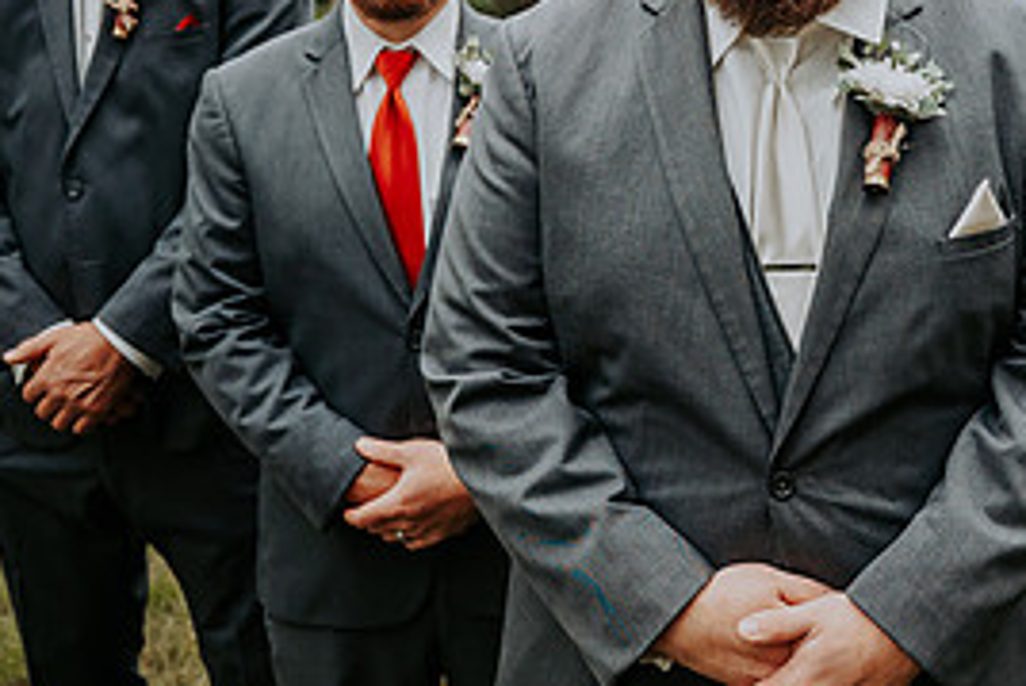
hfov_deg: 36.3
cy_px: 73
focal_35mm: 53
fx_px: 1511
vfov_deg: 24.8
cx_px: 814
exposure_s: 1/1000
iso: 500
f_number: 2.8
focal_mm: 24
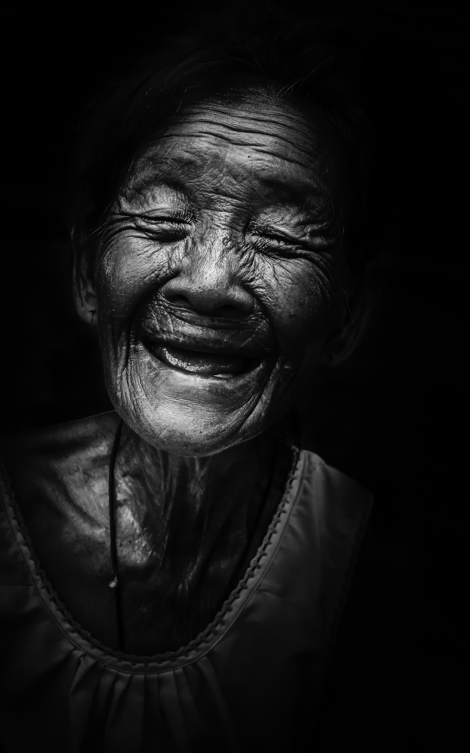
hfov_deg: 24.2
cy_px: 376
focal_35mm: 54
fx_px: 1097
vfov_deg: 37.8
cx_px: 225
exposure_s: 1/200
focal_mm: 35
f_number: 5
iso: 200
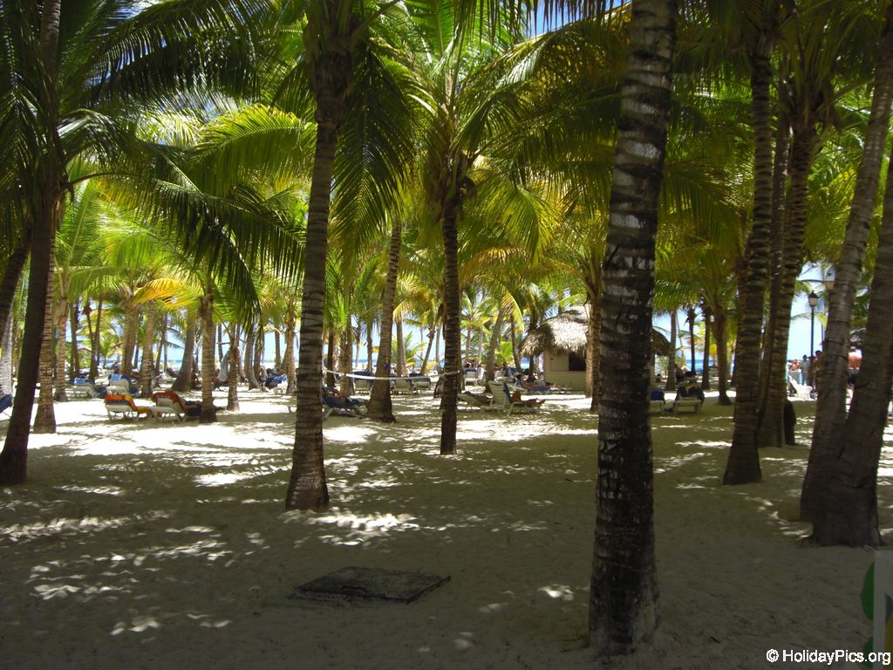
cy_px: 335
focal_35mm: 38
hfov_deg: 49.0
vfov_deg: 37.7
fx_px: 980
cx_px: 446
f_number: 2.7
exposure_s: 1/500
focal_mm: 6.2
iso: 64
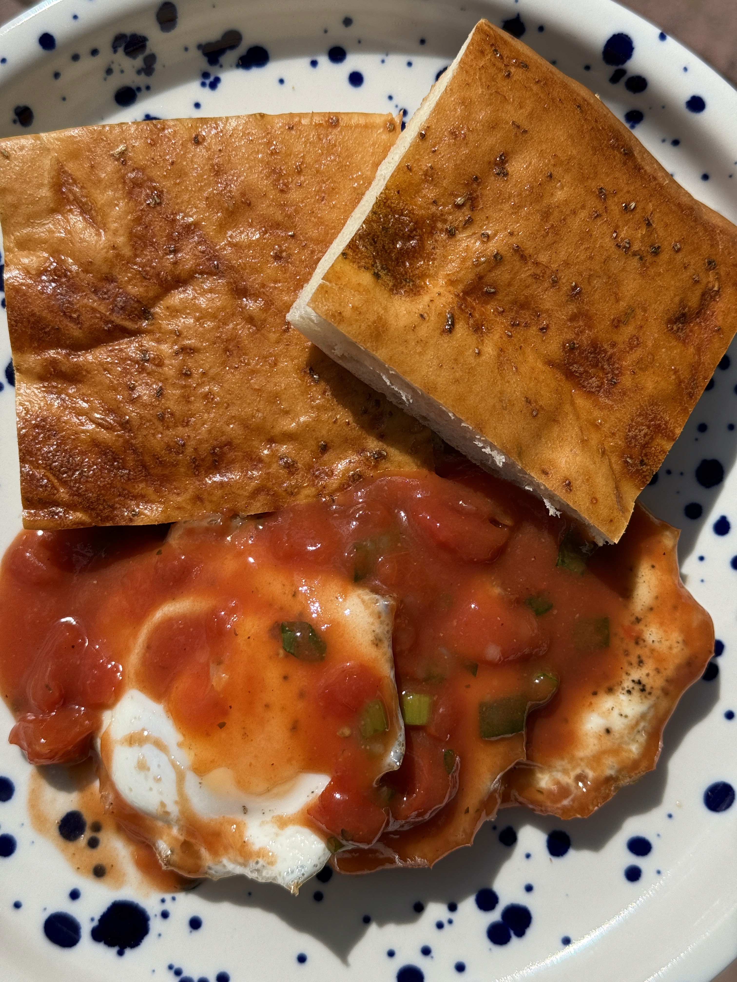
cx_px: 368
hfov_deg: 30.3
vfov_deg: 39.7
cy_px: 491
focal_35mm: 48
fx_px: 1363
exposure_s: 1/8772
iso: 80
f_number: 1.78
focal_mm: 6.76
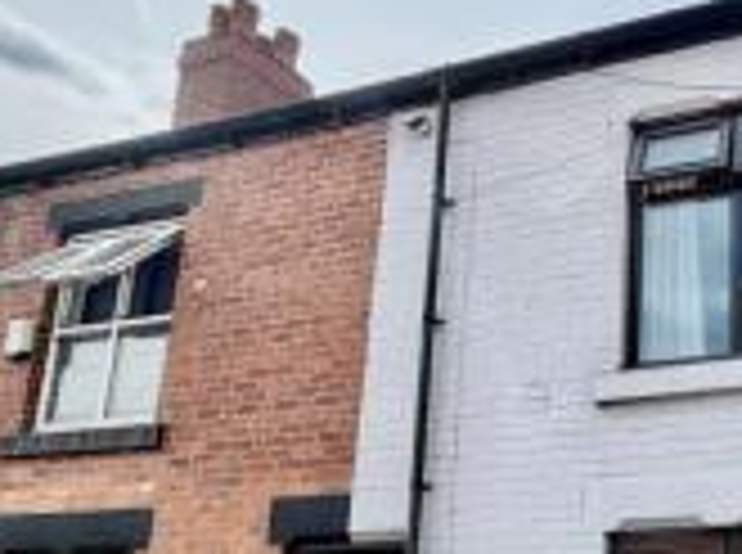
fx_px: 770
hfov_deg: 41.9
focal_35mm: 36
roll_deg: +0.9
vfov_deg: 38.0
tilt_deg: +9.2
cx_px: 798
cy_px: 448
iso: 25
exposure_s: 1/830
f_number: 2.2
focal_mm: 2.22
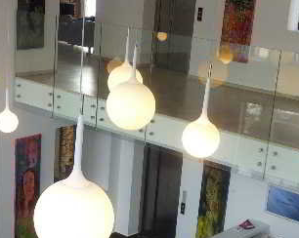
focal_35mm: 69
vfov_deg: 22.0
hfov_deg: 27.5
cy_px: 167
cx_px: 151
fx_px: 610
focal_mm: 4.8
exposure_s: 1/50
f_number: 2.8
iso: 100
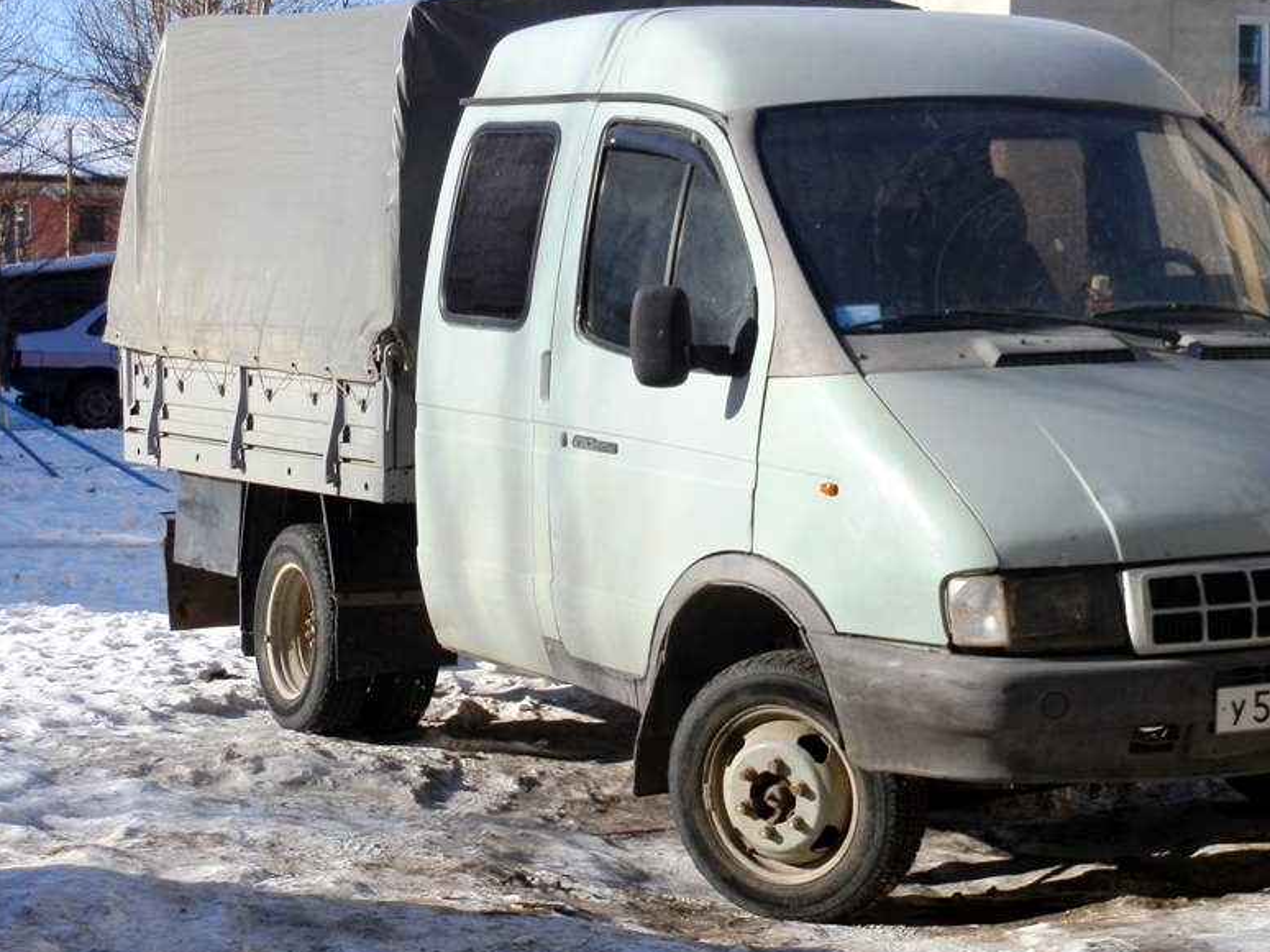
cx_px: 825
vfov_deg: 16.4
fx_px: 3301
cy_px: 425
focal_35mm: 90
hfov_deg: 21.7
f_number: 3.8
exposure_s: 1/800
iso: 64
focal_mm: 12.25
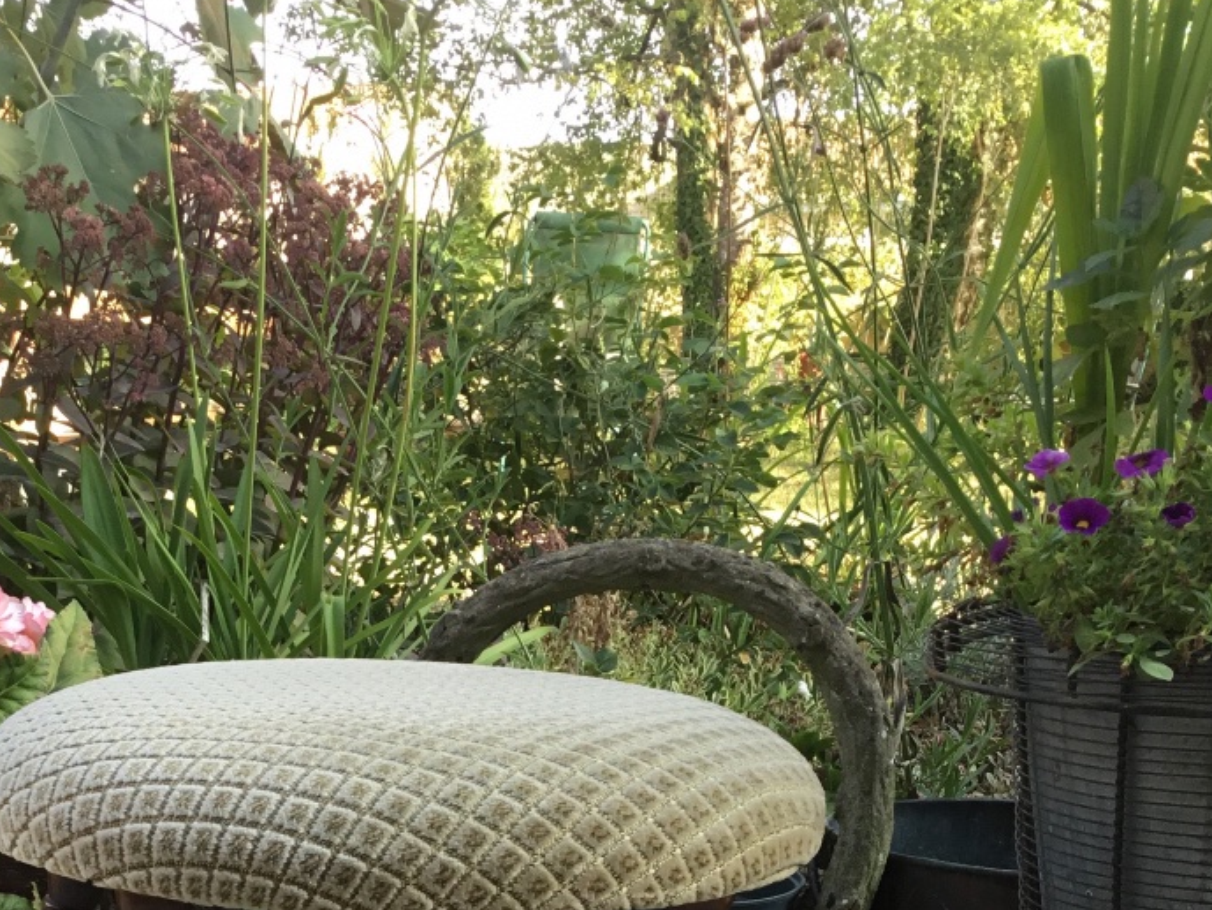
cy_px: 1016
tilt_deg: -17.7
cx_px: 434
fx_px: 1891
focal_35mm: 54
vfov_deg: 25.0
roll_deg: -1.1
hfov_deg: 35.3
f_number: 2.4
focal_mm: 3.3
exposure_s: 1/100
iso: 40
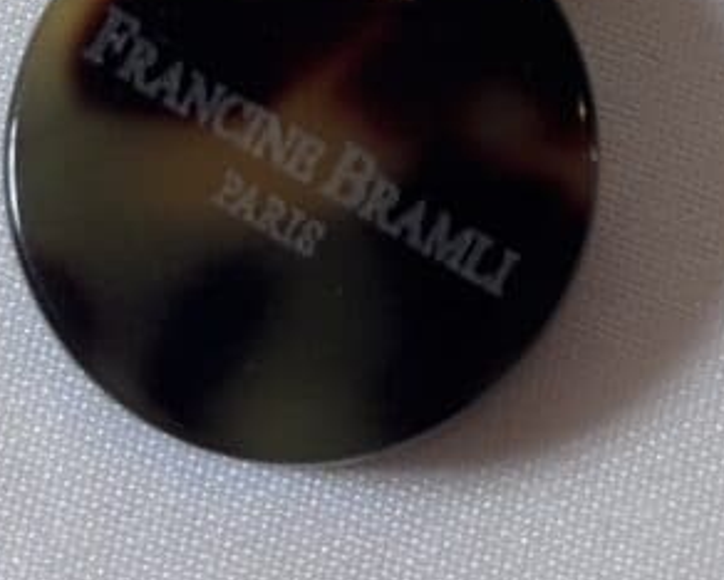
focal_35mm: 178
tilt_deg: -69.7
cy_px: -632
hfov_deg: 10.8
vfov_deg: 8.2
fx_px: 3817
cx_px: 441
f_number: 1.6
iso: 25
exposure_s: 1/100
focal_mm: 5.96
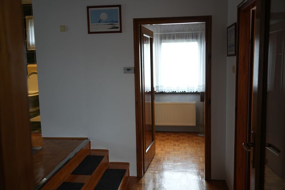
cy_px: 95
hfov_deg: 57.2
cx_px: 142
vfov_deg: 40.0
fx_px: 261
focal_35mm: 33
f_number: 4
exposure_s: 1/40
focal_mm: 33
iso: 500
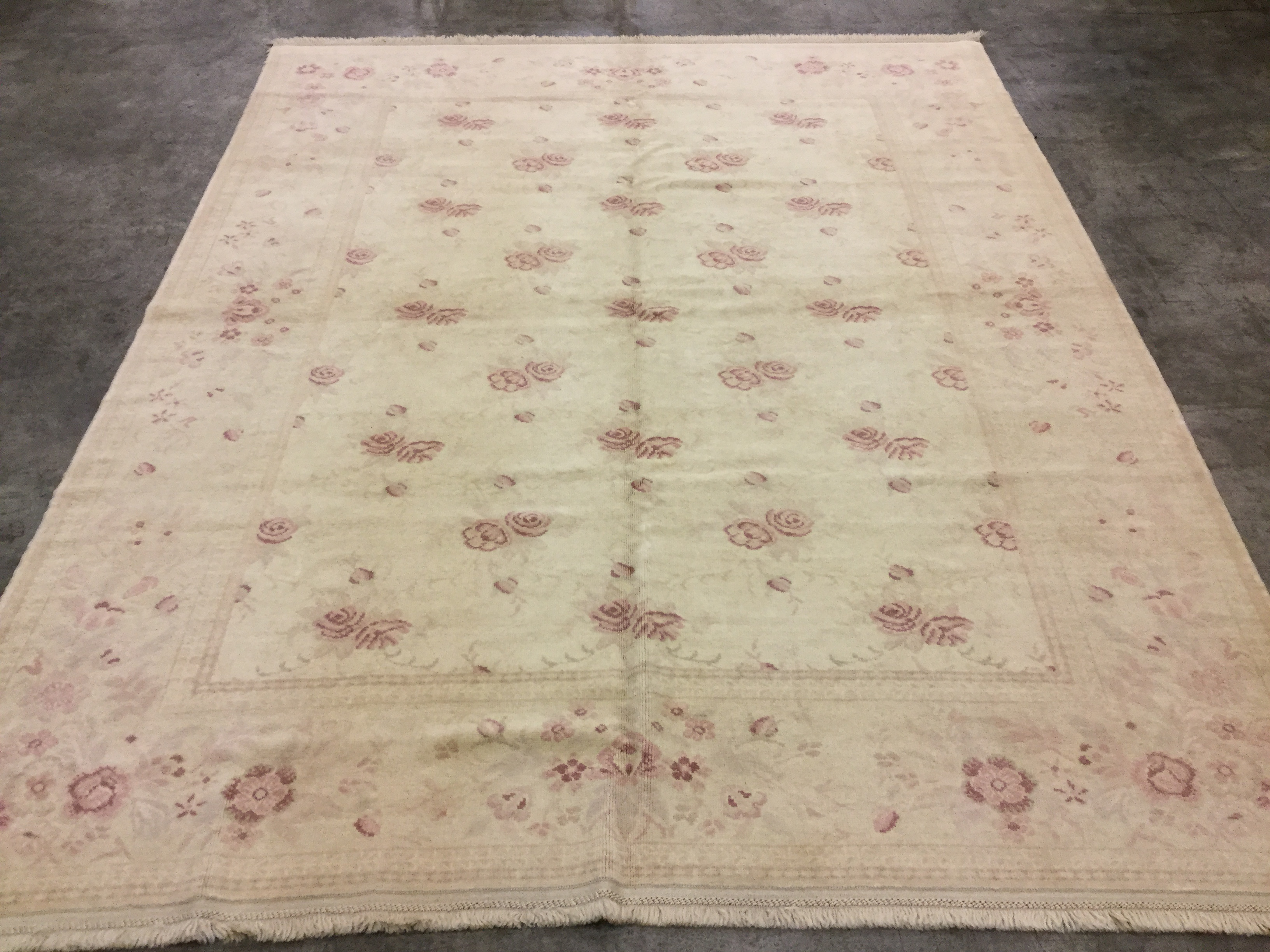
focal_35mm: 31
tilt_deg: -44.2
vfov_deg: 45.4
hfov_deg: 58.4
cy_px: 476
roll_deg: +1.2
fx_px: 1137
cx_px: 635
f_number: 2.4
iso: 80
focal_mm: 3.3
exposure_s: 1/30
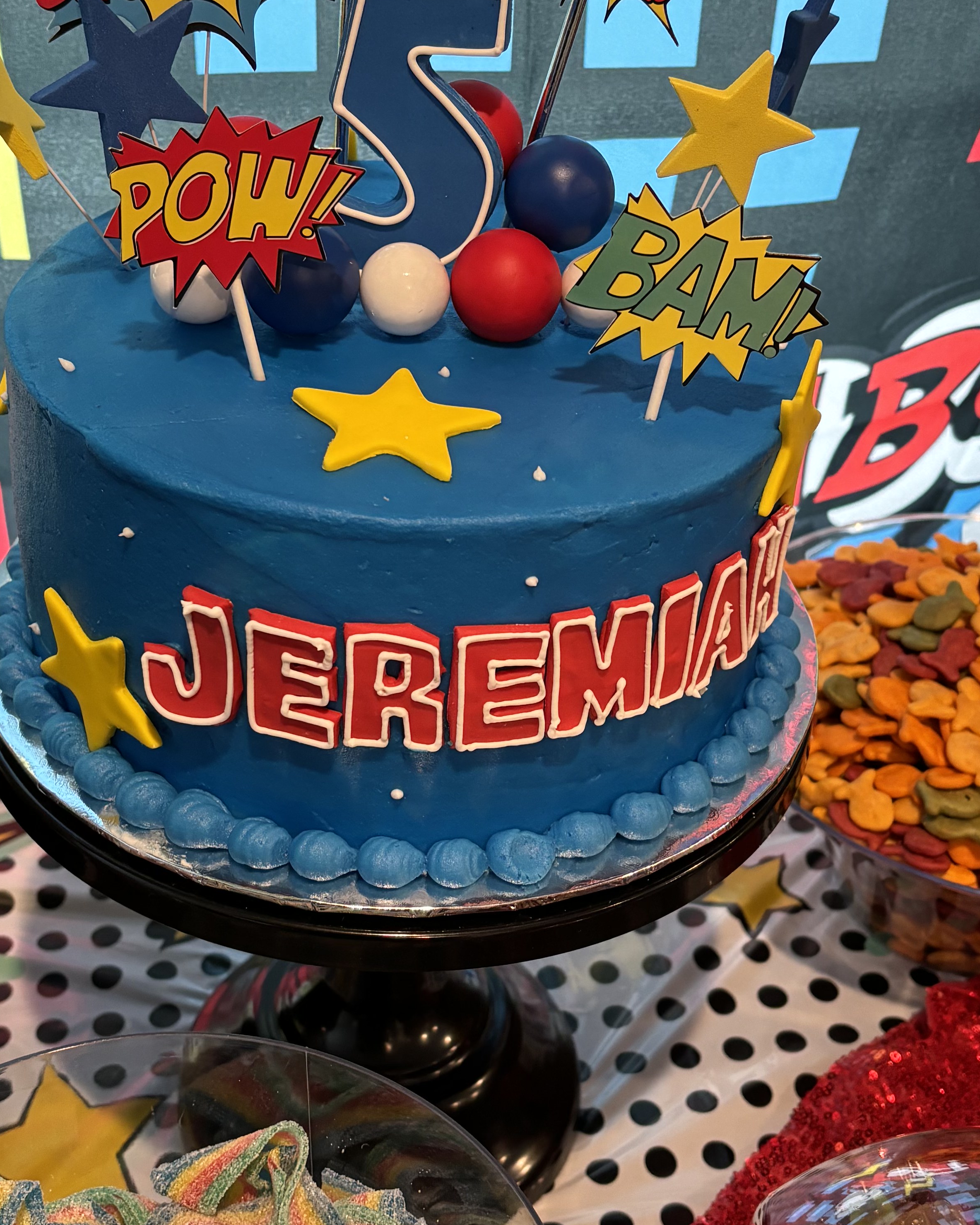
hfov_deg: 30.8
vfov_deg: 38.0
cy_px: 567
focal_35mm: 49
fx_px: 1776
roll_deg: -3.1
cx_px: 507
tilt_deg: -35.9
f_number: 1.6
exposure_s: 1/60
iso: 250
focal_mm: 5.96
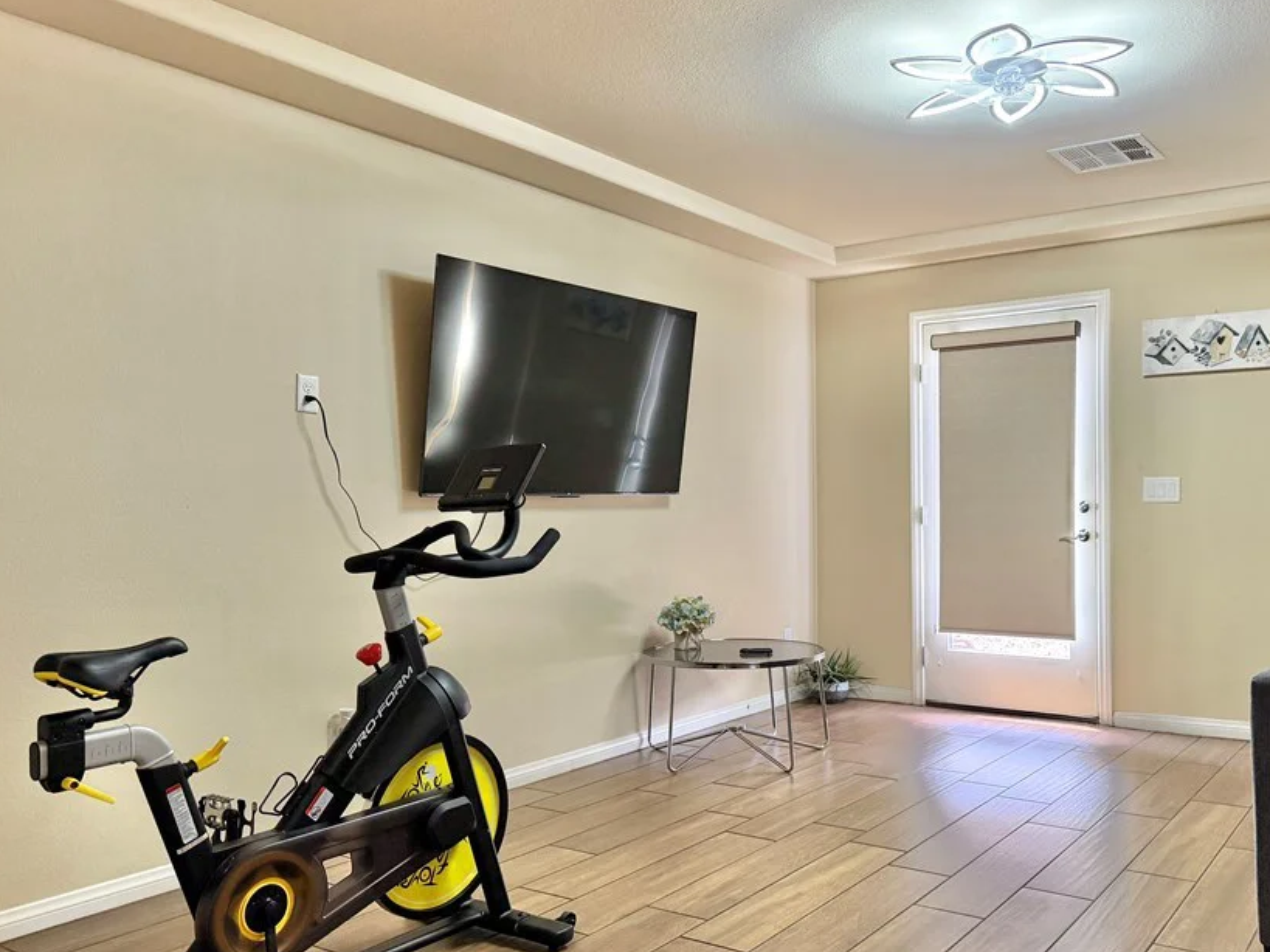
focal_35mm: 30
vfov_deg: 46.7
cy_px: 512
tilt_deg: -1.0
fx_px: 1100
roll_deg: +0.1
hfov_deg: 59.4
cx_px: 774
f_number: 1.78
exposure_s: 1/60
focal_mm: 6.76
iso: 250
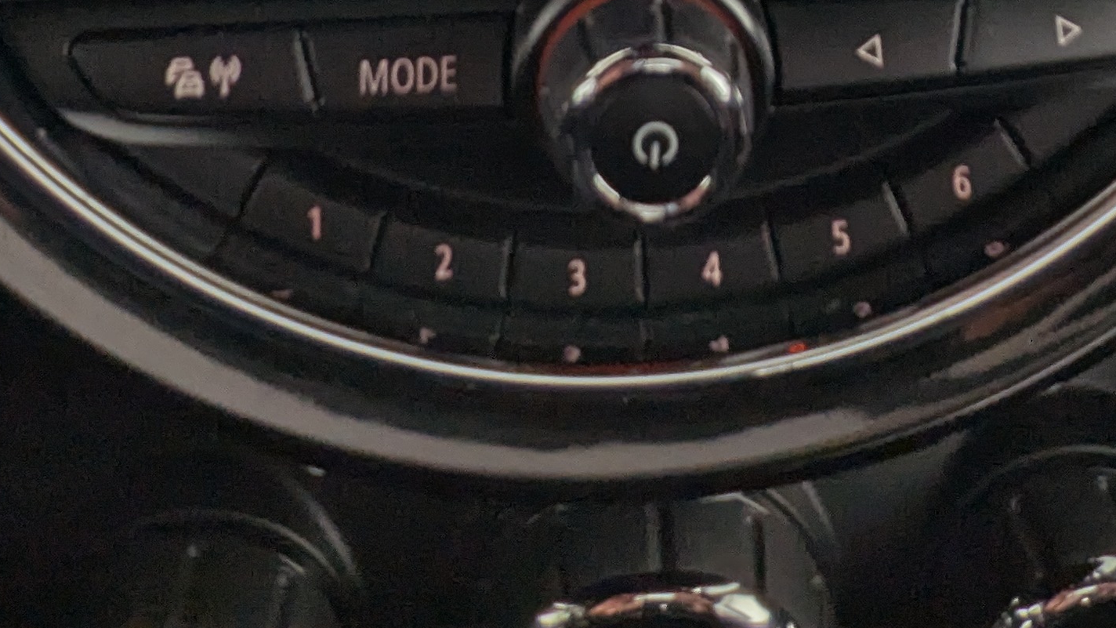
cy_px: -477
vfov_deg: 18.9
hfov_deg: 41.2
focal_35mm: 50
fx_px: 1480
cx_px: 635
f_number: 2.2
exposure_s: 1/73
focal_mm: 2.35
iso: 48
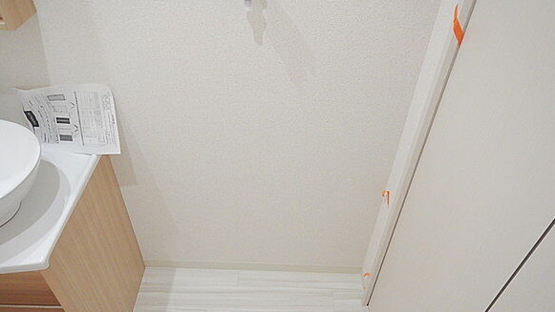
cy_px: 175
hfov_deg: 69.8
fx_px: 397
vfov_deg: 42.8
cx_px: 270
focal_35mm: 27
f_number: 2.8
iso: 400
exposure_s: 1/40
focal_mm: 4.3
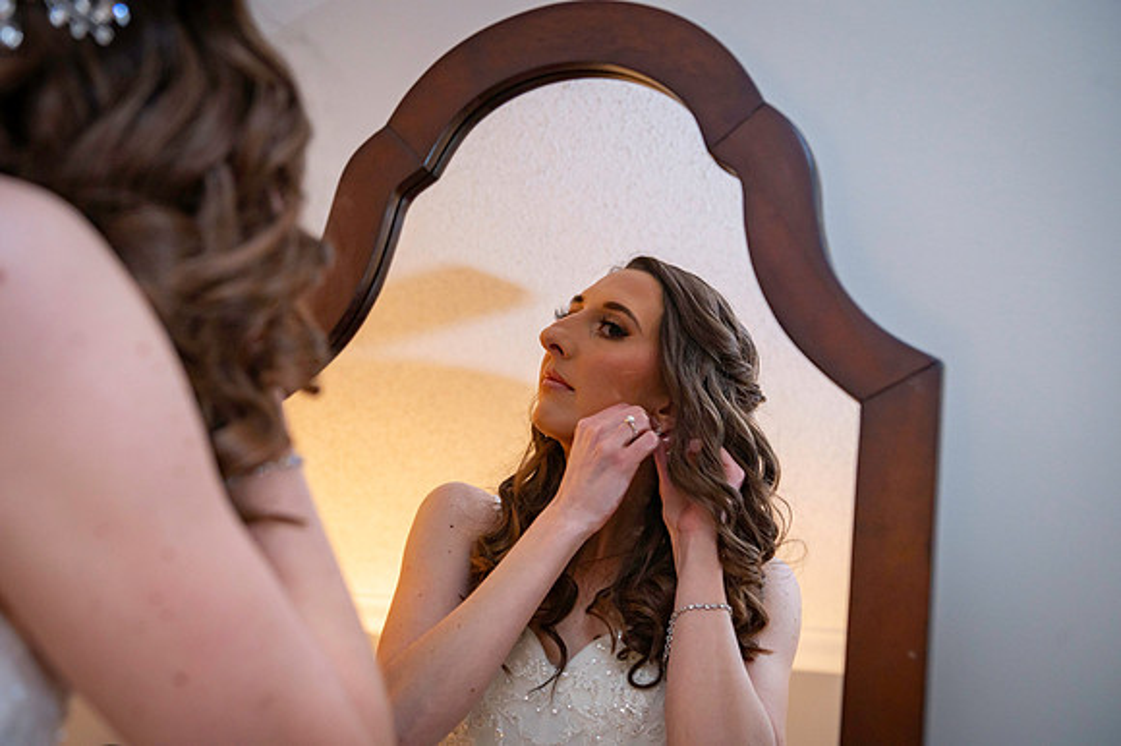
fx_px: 1556
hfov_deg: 39.6
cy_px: 373
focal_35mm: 50
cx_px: 560
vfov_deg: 27.0
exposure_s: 1/160
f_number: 5
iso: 1000
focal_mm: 50
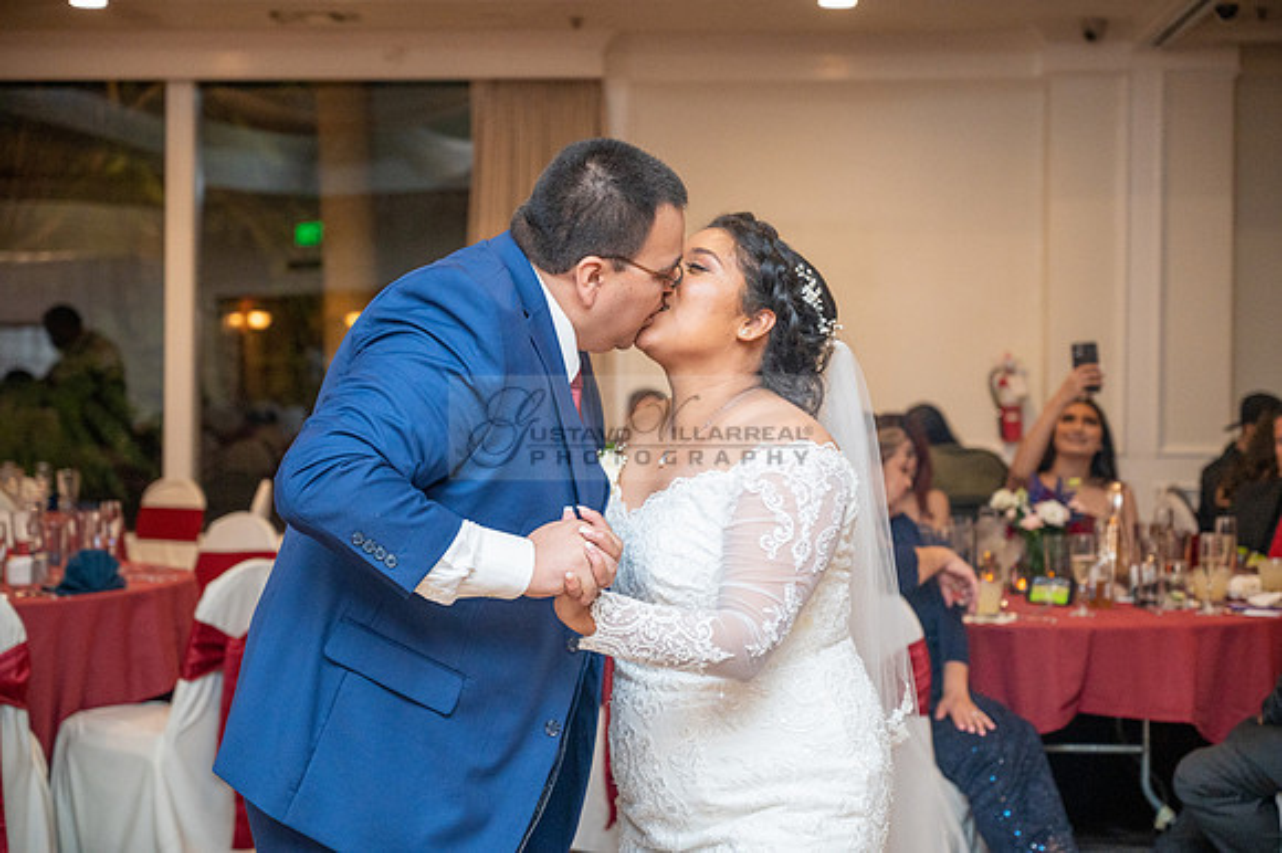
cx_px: 641
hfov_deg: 28.9
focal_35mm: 70
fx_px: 2491
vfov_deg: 19.4
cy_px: 426
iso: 2500
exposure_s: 1/200
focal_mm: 70
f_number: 4
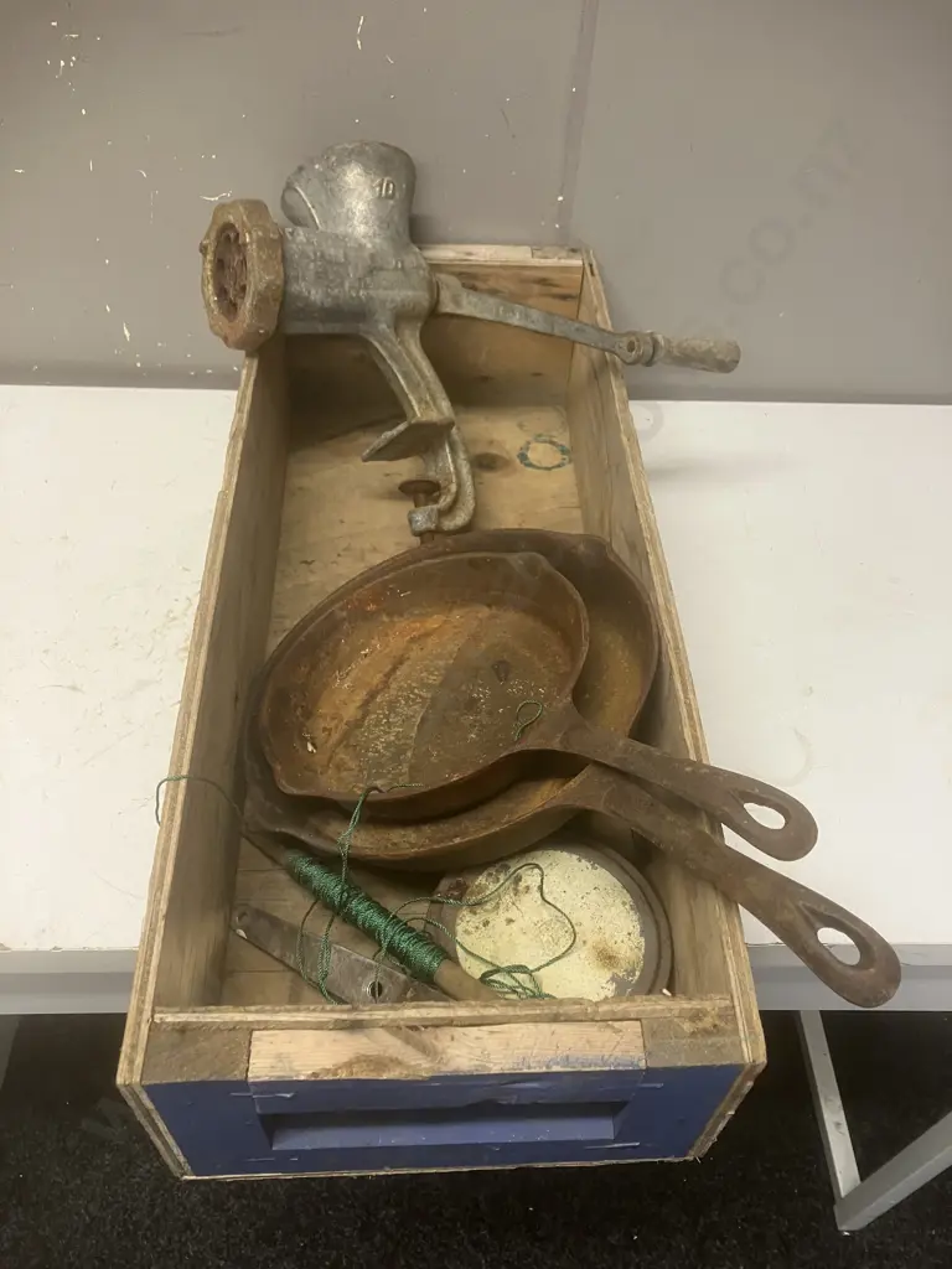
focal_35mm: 28
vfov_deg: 63.4
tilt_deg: -47.1
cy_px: 634
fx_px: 1027
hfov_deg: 49.7
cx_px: 476
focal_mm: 3.99
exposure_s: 1/50
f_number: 1.8
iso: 100
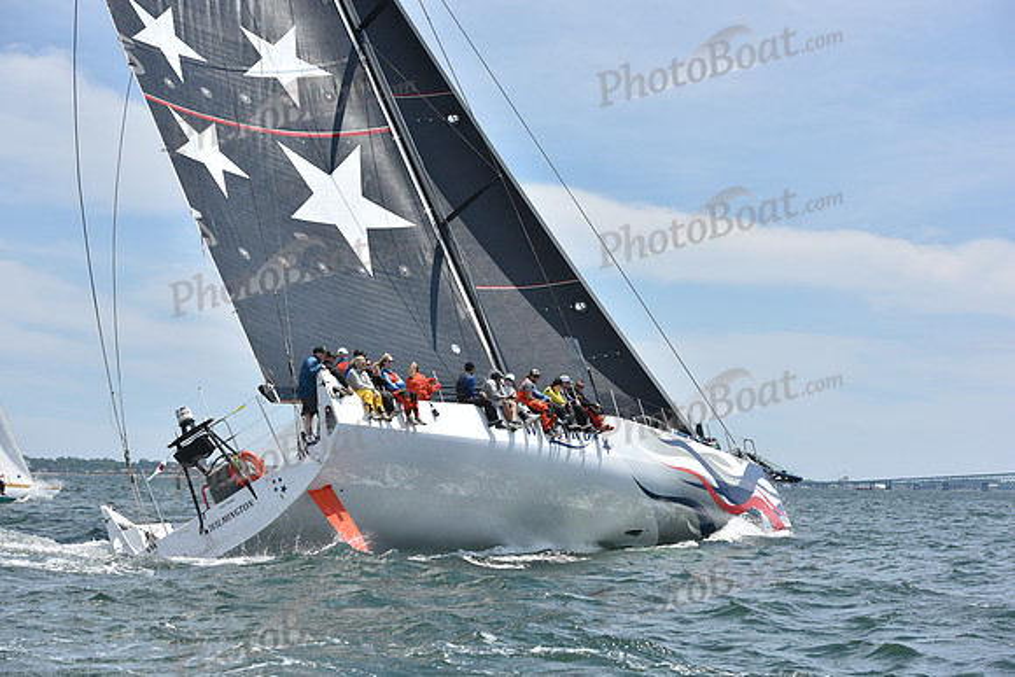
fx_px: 1974
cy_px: 338
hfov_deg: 28.8
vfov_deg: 19.5
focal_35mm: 70
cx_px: 508
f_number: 7.1
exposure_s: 1/1250
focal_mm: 70
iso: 250
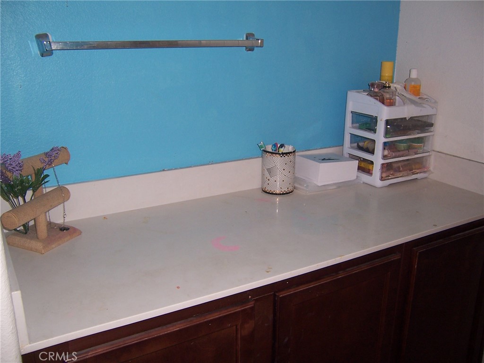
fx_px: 461
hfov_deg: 55.4
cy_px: 182
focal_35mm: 33
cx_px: 242
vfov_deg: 42.9
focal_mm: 5.5
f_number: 2.8
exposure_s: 1/60
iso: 80
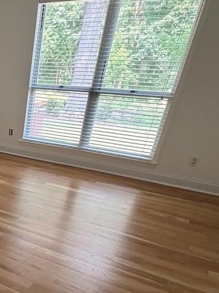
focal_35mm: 38
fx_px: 321
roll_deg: +0.9
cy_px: 241
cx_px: -49
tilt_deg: -31.3
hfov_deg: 31.2
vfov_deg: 46.0
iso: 320
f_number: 2.2
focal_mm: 2.22
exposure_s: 1/91
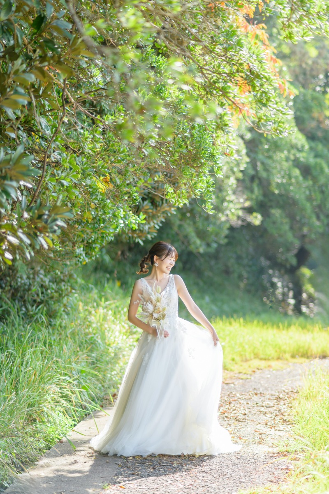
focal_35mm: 85
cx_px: 164
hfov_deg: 16.1
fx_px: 1166
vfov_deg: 23.9
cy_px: 247
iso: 100
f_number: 1.8
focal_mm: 85
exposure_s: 1/1000
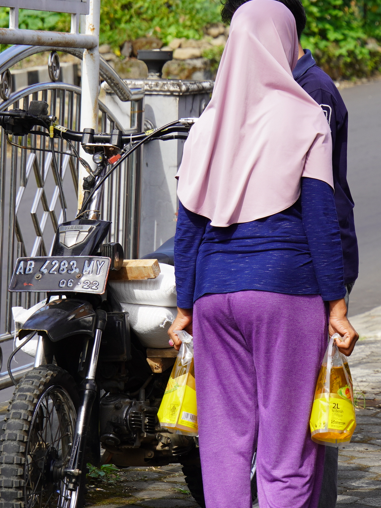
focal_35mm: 195
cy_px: 262
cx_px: 435
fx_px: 2861
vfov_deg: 10.1
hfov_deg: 7.6
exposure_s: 1/200
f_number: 5.6
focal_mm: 74
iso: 100
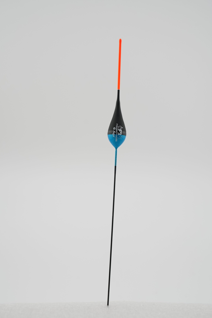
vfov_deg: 28.8
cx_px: 106
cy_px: 159
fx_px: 617
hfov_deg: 19.5
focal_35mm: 70
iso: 800
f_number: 8
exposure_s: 1/200
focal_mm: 70
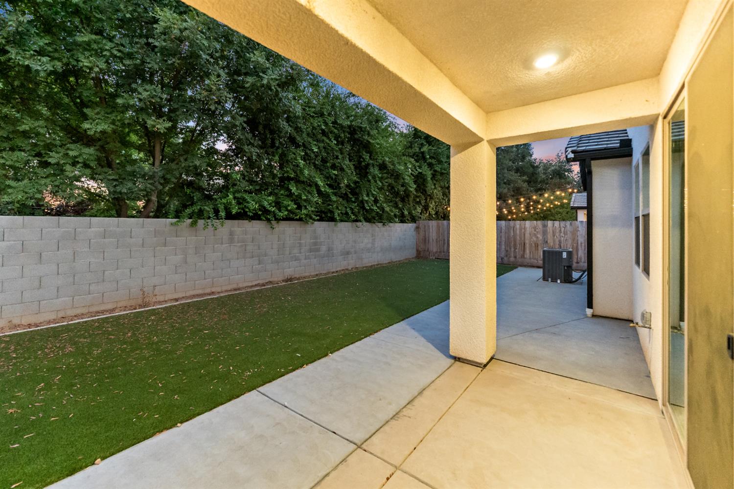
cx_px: 367
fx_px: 285
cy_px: 244
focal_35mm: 14
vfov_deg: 81.2
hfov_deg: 104.3
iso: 6400
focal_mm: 14
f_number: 2.8
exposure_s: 1/160
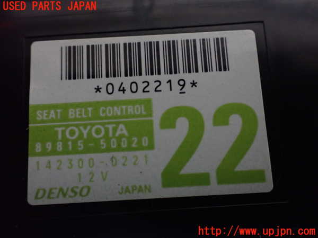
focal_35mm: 30
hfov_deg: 60.0
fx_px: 276
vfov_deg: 46.8
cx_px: 159
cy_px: 119
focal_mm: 5.4
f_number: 2.3
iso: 800
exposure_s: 1/40
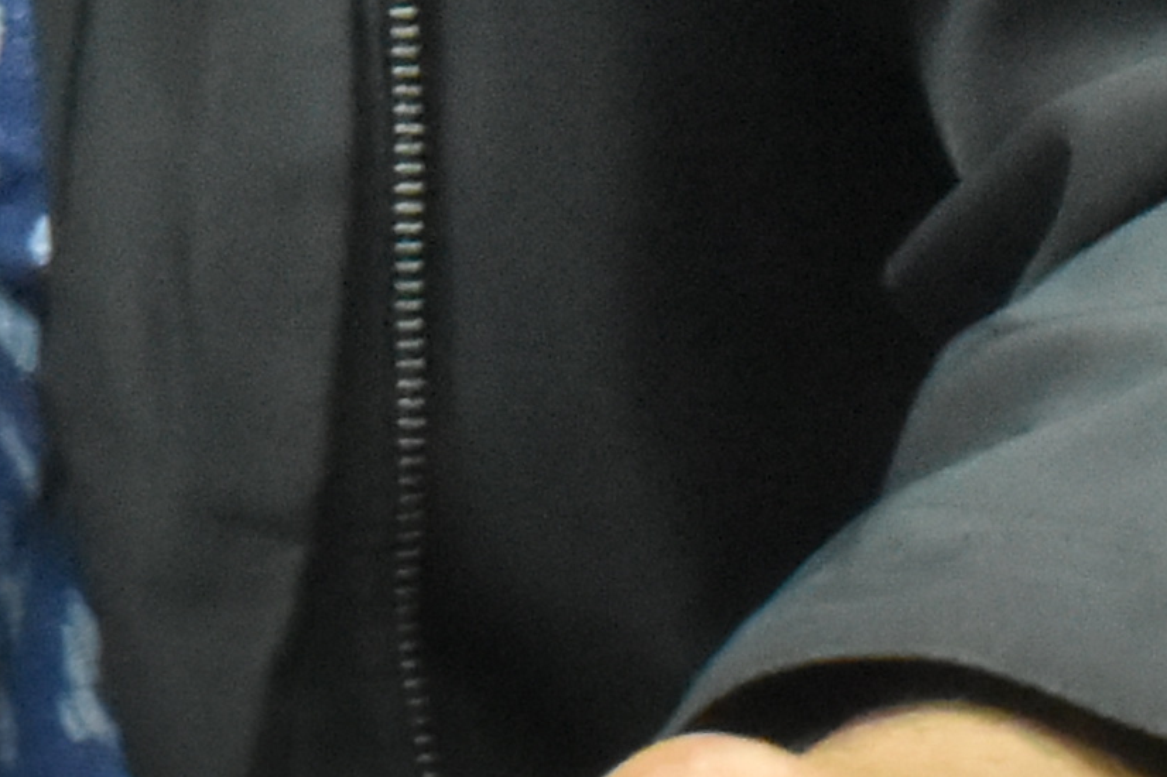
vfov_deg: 2.5
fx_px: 17659
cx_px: -1236
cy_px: -1346
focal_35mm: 545
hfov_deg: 3.7
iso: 3200
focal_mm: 50
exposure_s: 1/6
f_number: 20
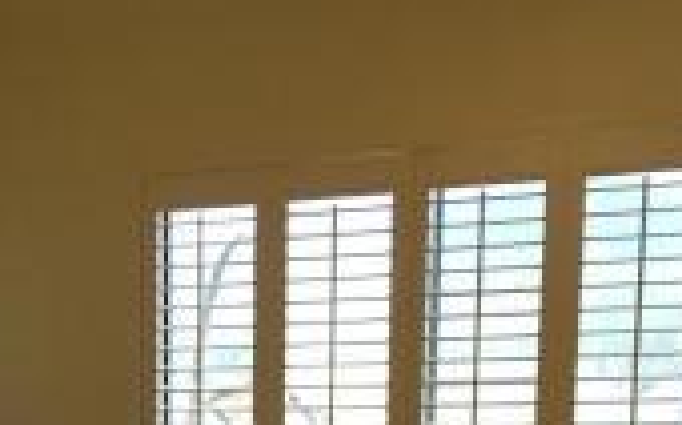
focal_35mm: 87
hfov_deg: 23.0
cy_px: 686
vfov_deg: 13.8
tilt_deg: -9.8
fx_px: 1616
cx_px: 16
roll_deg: +1.6
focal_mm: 4.15
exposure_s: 1/30
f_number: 2.2
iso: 125
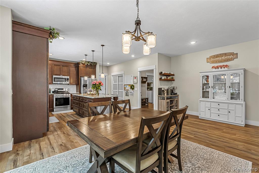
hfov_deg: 97.4
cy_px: 86
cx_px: 130
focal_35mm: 16
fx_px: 114
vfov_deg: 74.5
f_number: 8
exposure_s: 1/60
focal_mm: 15.8
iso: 3200
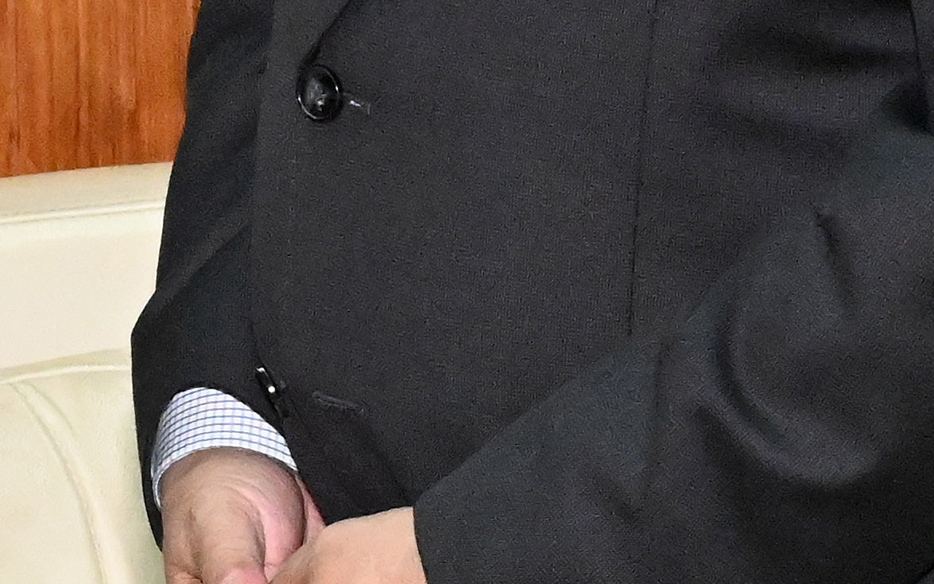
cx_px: -738
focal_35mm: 358
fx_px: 9111
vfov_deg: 3.7
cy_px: 68
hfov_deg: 5.8
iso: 6400
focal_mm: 50
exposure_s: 1/250
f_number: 9
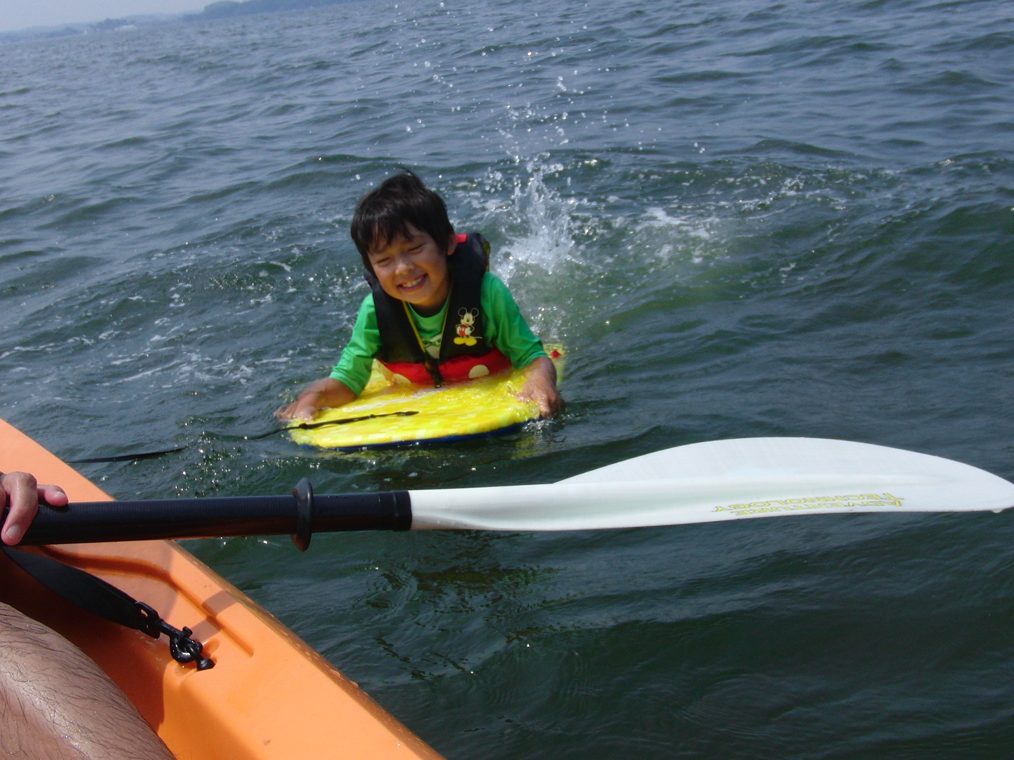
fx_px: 1084
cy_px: 380
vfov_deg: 38.7
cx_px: 507
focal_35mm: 37
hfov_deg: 50.1
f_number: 3.6
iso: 100
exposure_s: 1/2000
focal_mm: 6.42
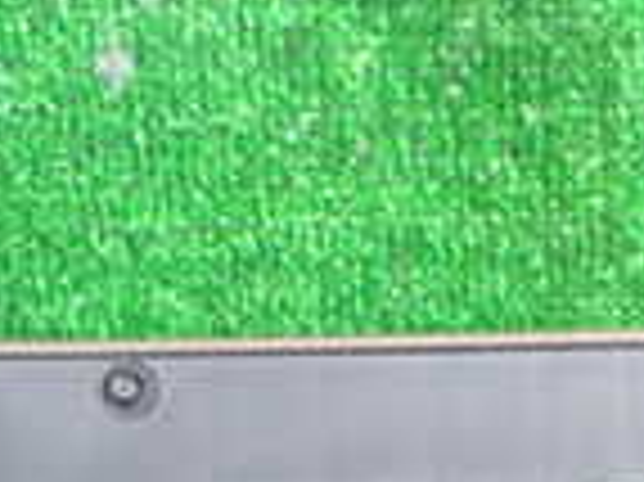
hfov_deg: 14.9
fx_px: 2342
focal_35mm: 126
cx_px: 842
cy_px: 901
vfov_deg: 10.9
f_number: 2.3
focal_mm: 5.4
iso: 200
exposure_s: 1/40
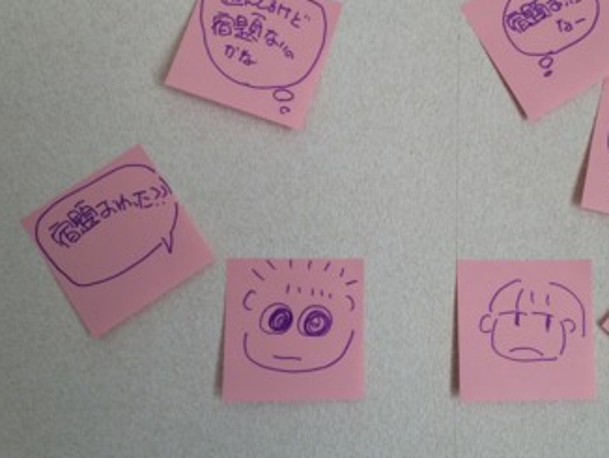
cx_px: 383
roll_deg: +0.7
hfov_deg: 46.3
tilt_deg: +1.2
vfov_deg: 35.9
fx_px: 704
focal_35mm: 40
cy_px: 191
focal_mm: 4.15
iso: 40
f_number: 2.2
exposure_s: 1/120
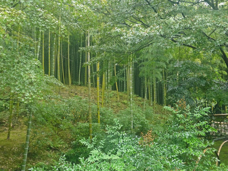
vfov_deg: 41.8
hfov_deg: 54.0
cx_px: 114
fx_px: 224
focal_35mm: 34
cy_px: 86
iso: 1250
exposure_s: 1/60
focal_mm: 17
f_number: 4.1
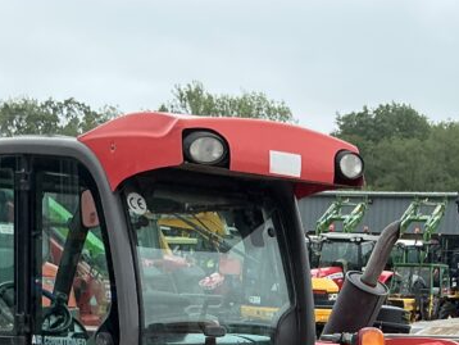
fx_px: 1061
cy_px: 478
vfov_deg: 17.1
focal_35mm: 80
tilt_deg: -7.1
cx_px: 322
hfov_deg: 24.2
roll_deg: -1.7
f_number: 1.8
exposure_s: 1/435
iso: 25
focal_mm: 3
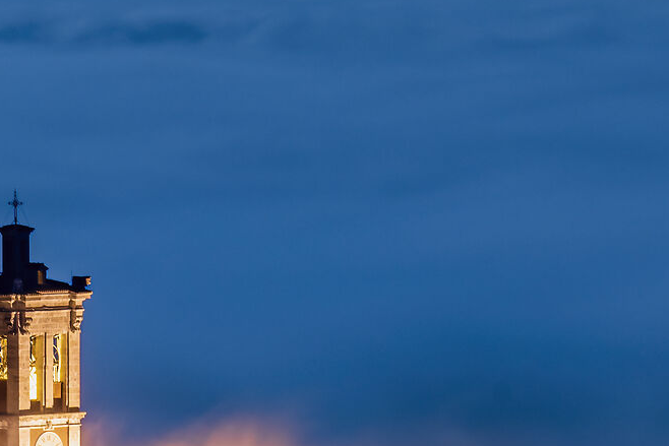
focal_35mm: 649
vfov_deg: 2.1
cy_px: 189
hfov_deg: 3.2
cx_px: 403
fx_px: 12062
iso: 100
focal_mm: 178
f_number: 13
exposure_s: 30
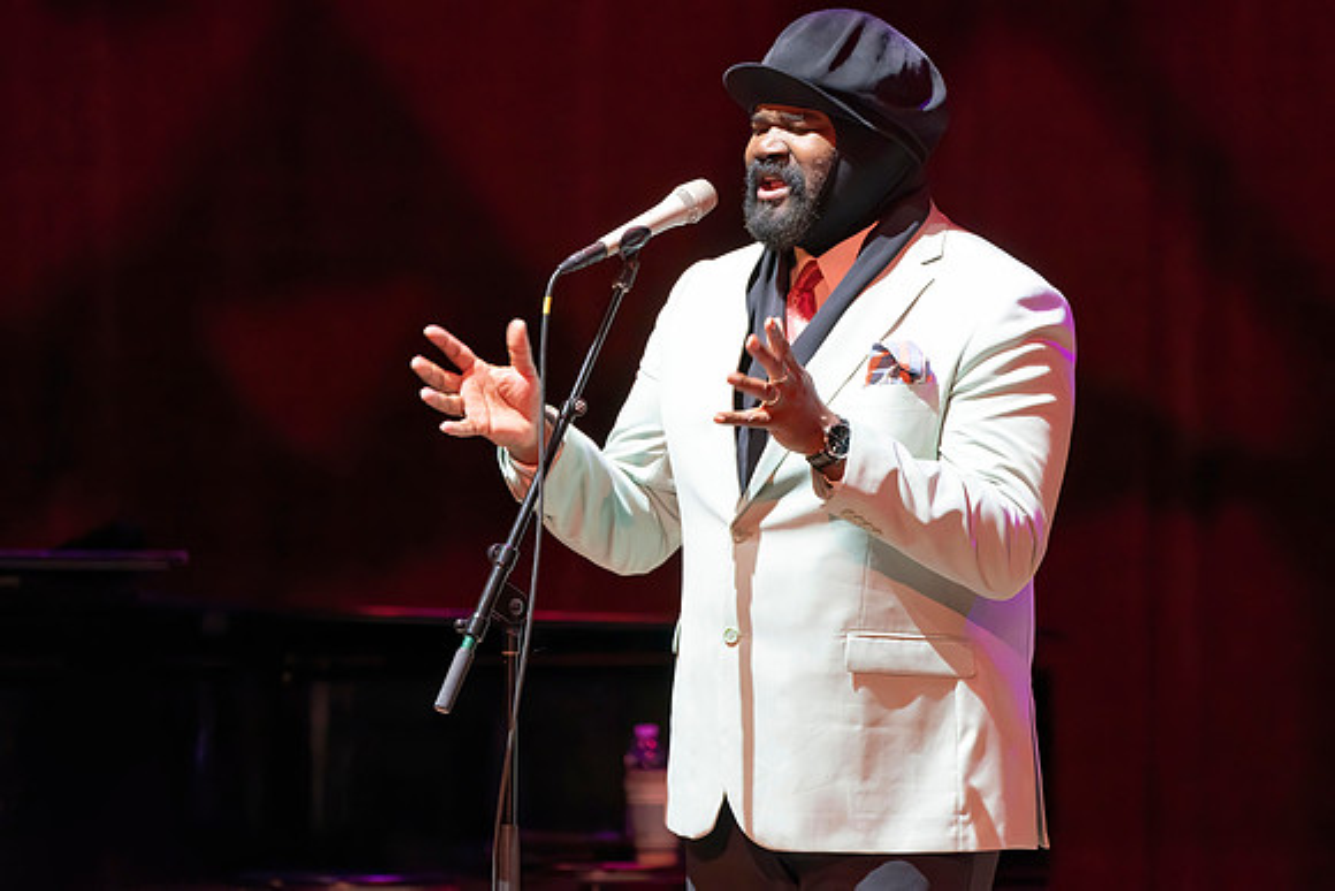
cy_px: 473
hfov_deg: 5.0
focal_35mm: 408
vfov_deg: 3.4
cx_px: 720
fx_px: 15149
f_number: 5.6
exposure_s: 1/320
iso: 5000
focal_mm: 348
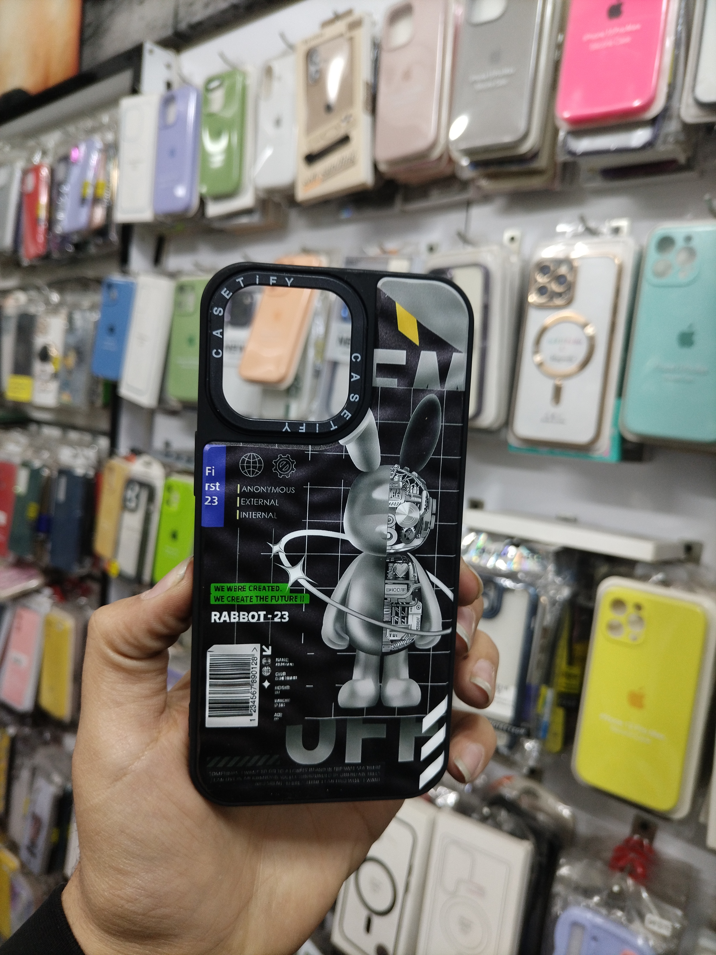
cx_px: 358
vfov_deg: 67.3
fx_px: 717
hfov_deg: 53.1
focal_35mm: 26
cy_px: 478
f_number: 1.8
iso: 200
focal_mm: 4.7
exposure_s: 1/50
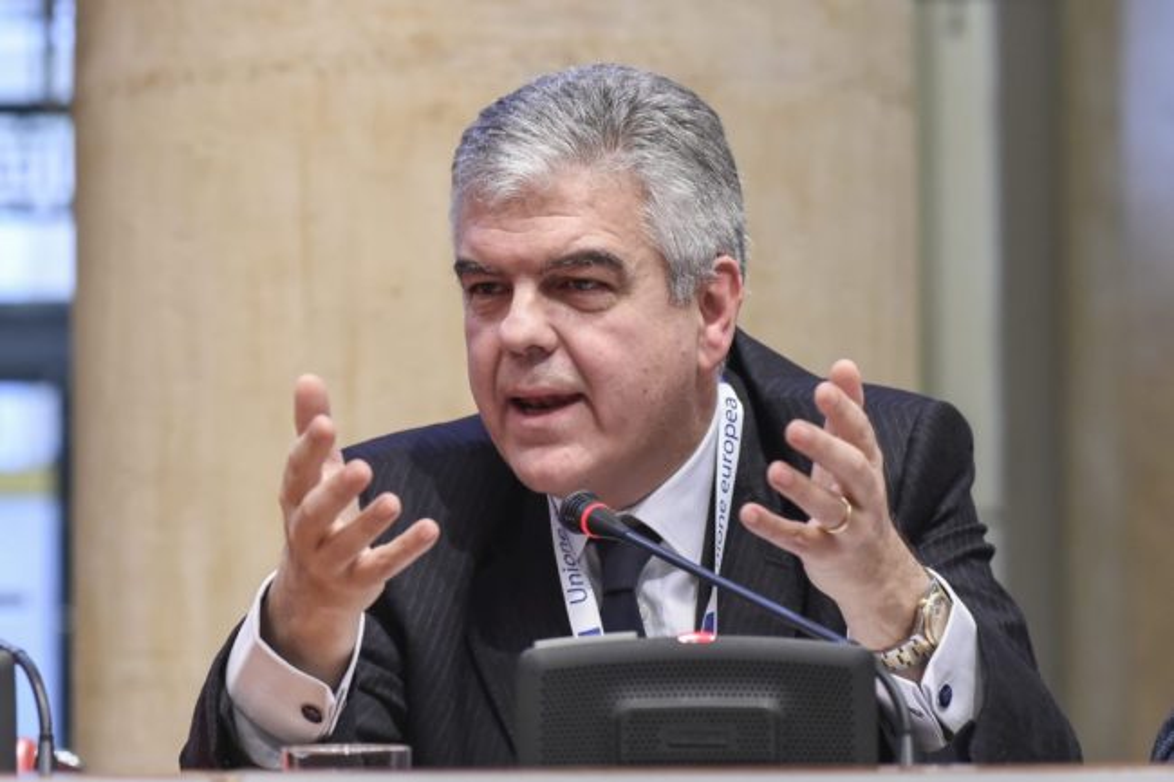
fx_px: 3260
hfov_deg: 20.4
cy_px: 391
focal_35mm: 100
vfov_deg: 13.7
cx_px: 587
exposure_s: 1/125
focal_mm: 100
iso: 4000
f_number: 5
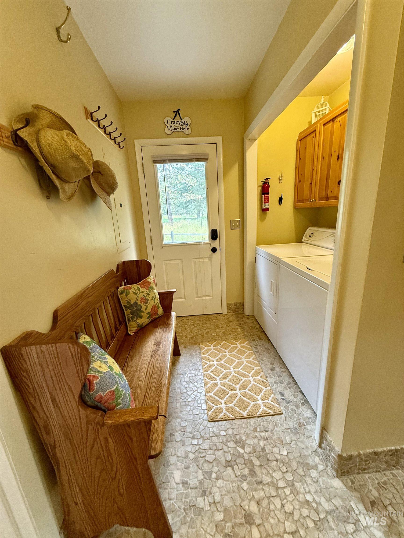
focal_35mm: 14
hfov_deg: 85.7
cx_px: 202
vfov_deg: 102.1
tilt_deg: -14.5
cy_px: 269
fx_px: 218
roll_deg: +3.0
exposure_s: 1/120
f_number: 2.2
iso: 320
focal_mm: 2.22
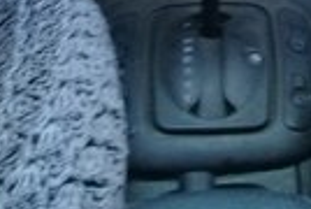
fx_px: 1030
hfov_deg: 16.9
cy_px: -255
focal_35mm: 119
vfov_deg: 10.3
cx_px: 288
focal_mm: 3.3
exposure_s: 1/40
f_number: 2.2
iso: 64
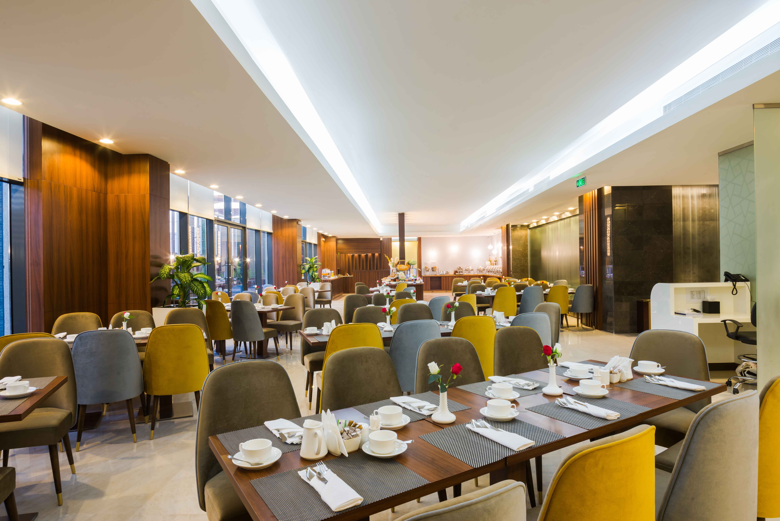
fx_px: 455
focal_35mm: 21
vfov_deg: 59.5
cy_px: 260
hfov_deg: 81.2
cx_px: 390
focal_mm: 21
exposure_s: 5
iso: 100
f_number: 14
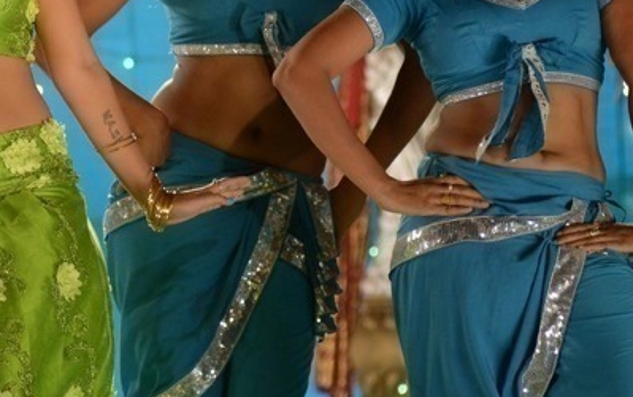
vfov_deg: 3.4
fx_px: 6612
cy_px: 214
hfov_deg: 5.5
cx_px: -24
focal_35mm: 383
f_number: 3.2
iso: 1600
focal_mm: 125
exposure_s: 1/400
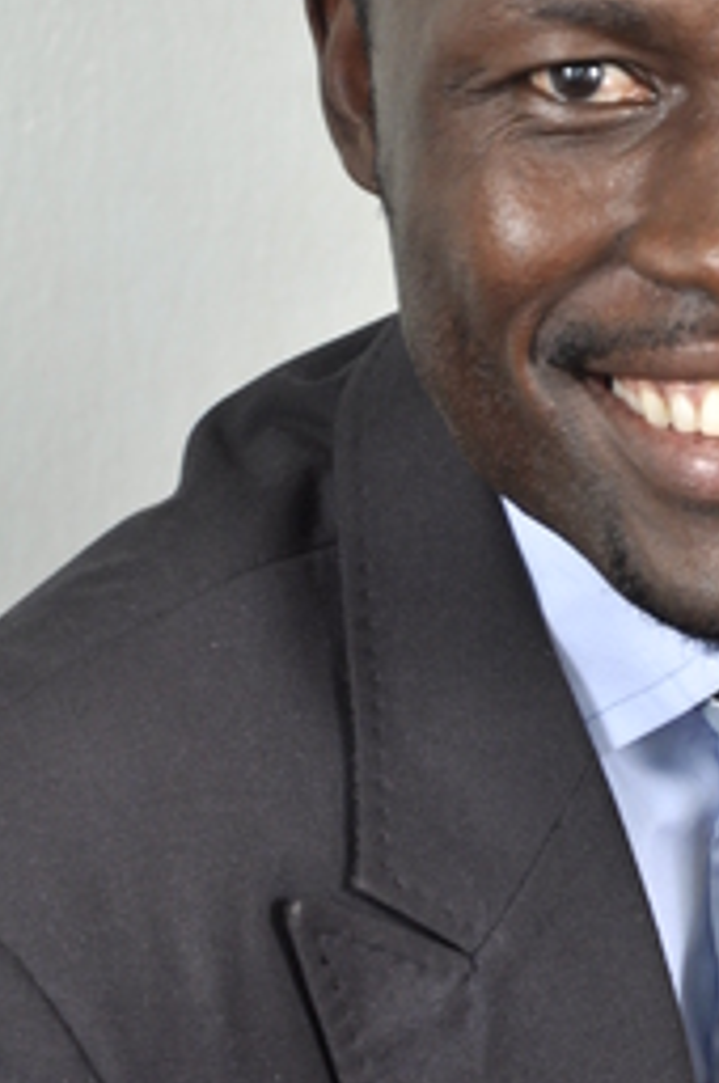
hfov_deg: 5.9
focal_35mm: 232
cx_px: 730
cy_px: 626
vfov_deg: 8.9
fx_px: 6969
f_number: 5.3
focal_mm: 66
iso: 400
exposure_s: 1/30
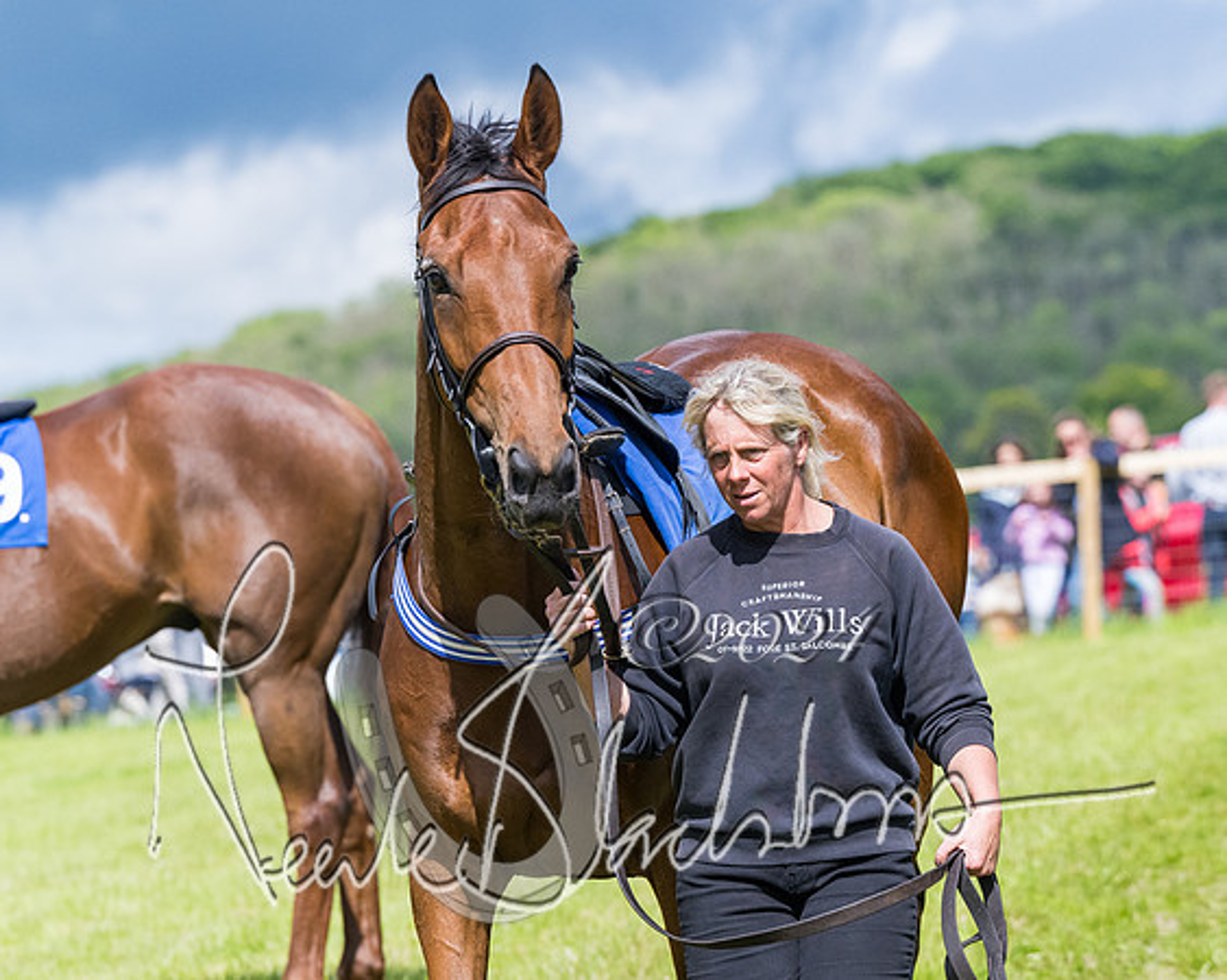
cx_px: 581
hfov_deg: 9.4
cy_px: 468
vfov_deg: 7.5
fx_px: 7436
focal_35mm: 205
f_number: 4
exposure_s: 1/8000
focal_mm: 115
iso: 800
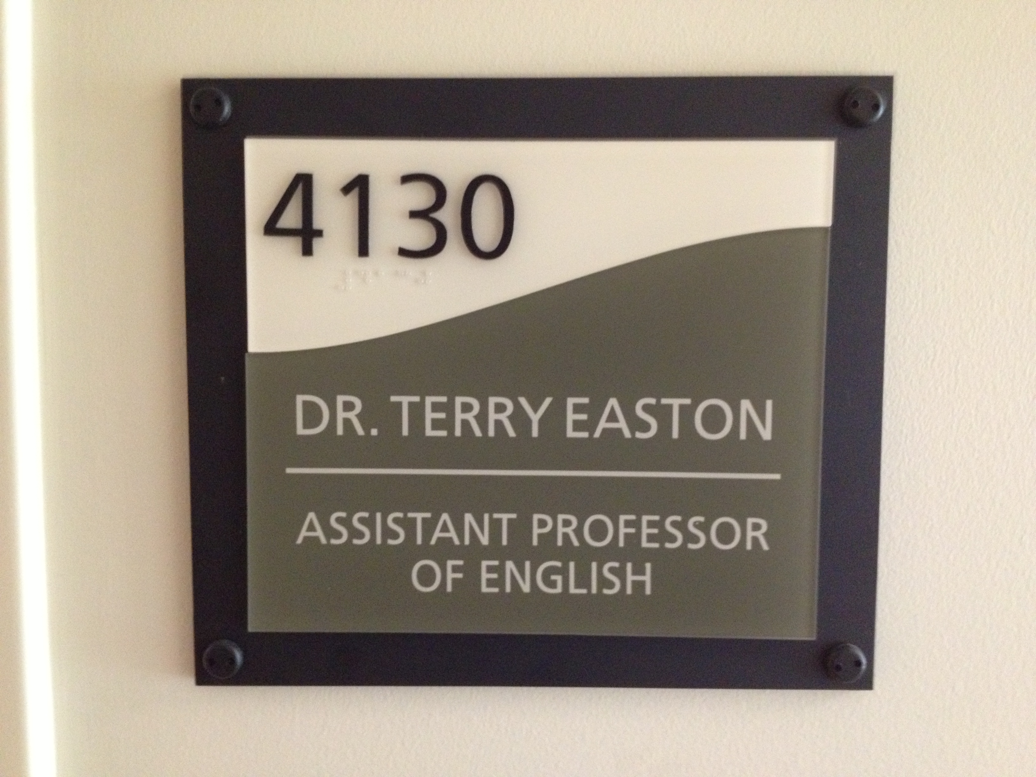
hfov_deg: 52.6
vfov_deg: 40.7
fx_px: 1047
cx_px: 518
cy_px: 388
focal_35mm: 35
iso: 400
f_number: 2.4
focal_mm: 4.28
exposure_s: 1/17
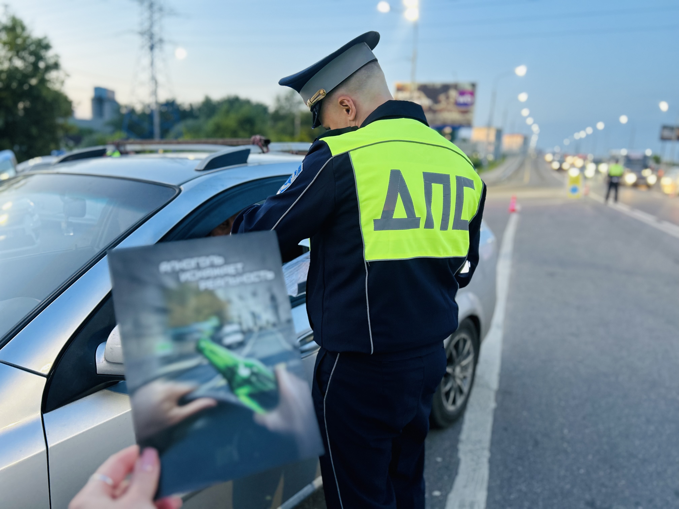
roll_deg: -3.4
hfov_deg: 67.3
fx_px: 510
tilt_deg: -9.8
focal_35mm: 26
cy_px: 254
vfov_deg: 53.1
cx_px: 340
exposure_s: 1/58
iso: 160
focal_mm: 5.7
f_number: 1.5
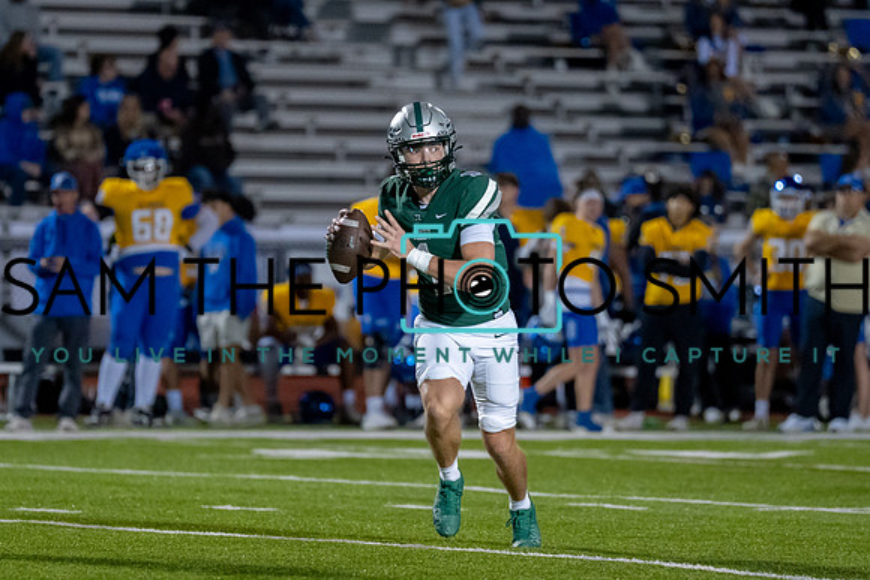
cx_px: 408
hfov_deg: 5.5
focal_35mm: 376
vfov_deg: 3.7
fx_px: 9084
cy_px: 308
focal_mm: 200
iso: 3200
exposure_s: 1/1000
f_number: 2.8
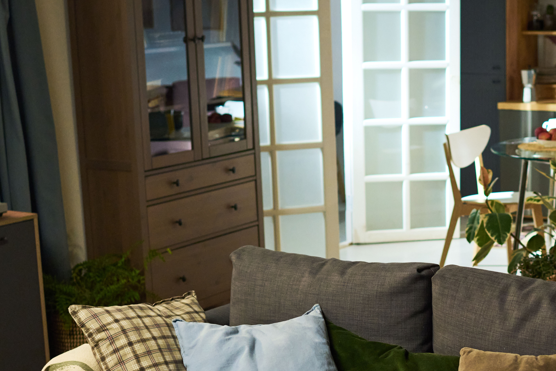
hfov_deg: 25.1
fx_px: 1220
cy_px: 281
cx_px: 463
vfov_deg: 17.2
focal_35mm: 79
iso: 1250
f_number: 2.8
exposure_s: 1/160
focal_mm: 35
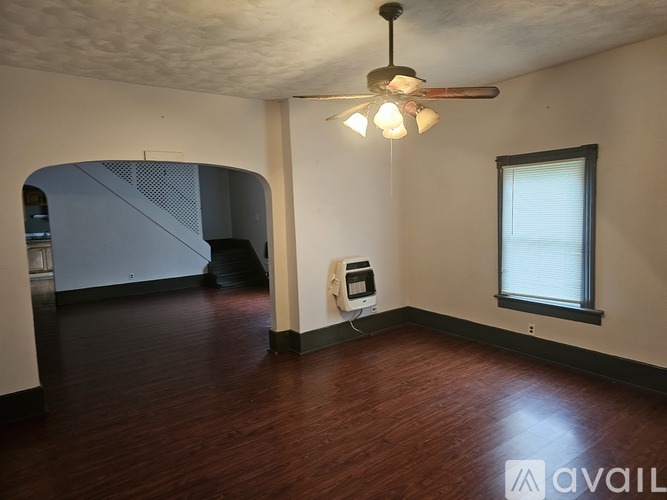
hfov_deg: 73.9
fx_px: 443
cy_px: 250
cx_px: 334
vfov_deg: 58.9
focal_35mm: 23
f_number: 1.7
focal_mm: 6.3
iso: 640
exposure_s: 1/40
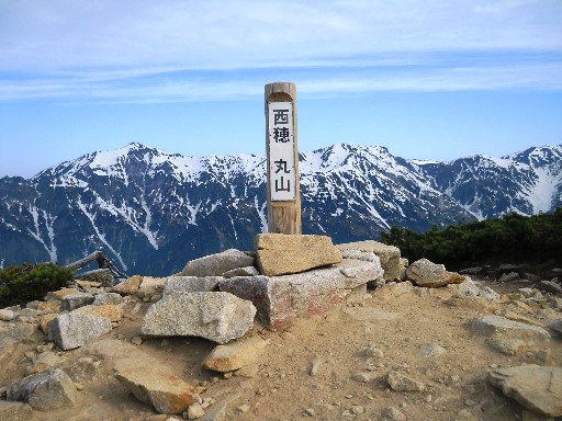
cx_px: 281
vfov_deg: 35.1
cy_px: 210
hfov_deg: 45.8
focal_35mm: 41
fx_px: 666
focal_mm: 6.72
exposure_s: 1/400
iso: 80
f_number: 5.5
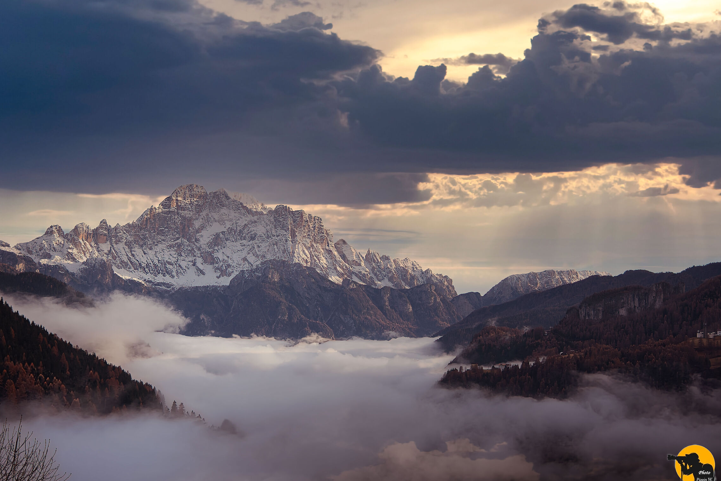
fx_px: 1102
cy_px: 253
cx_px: 355
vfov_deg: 24.6
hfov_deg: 36.2
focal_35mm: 55
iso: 79
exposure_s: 1/200
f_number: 7.1
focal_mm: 52
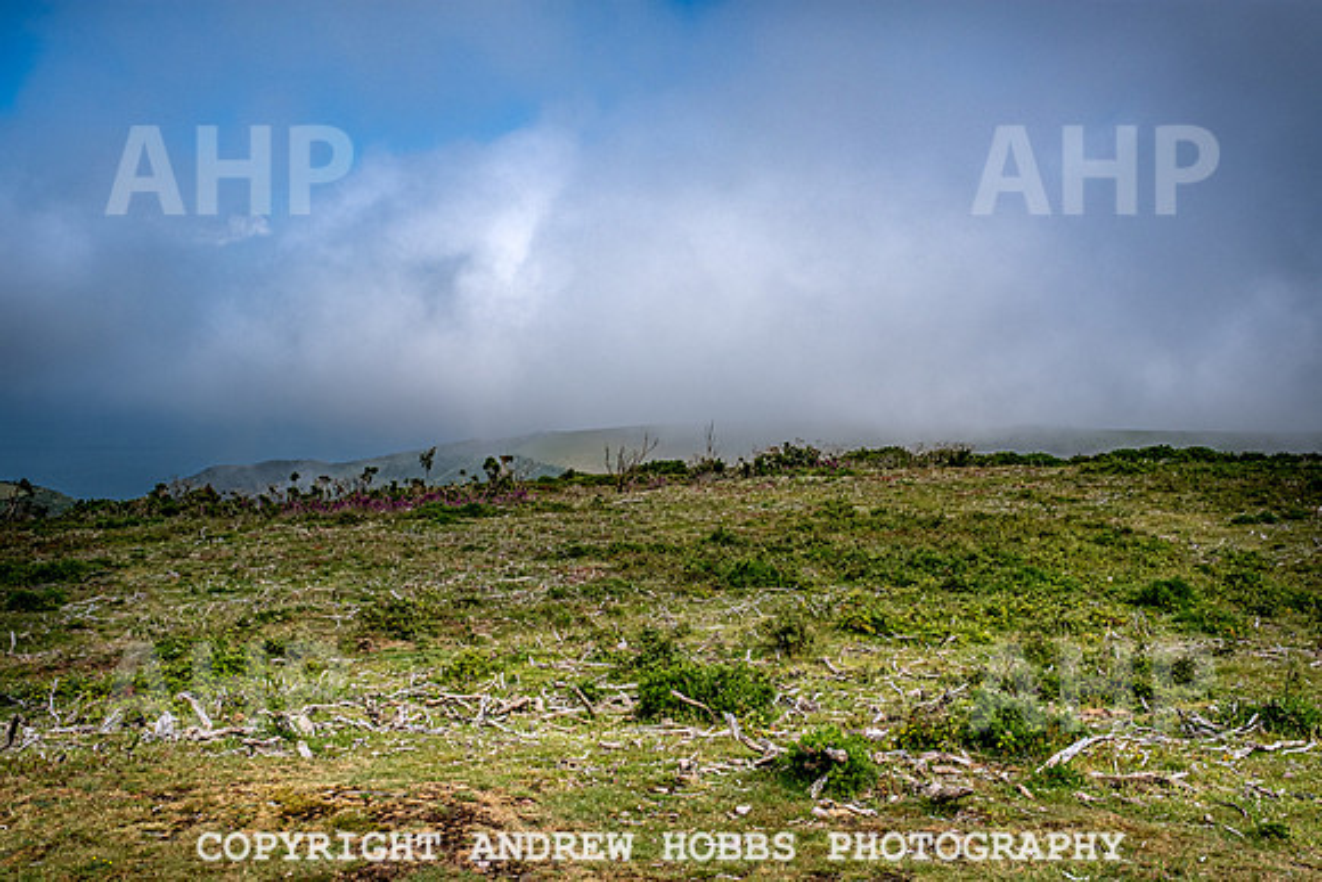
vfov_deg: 37.9
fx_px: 1286
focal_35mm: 35
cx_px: 661
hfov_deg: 54.4
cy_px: 441
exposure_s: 1/2000
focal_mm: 23
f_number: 5.6
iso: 160
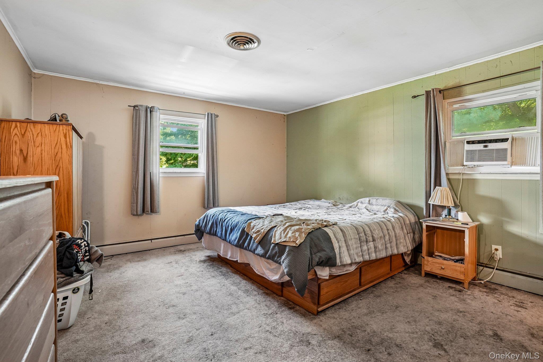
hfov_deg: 96.7
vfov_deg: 73.7
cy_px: 181
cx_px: 272
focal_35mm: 16
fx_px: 241
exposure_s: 1/15
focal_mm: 16
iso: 800
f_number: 8
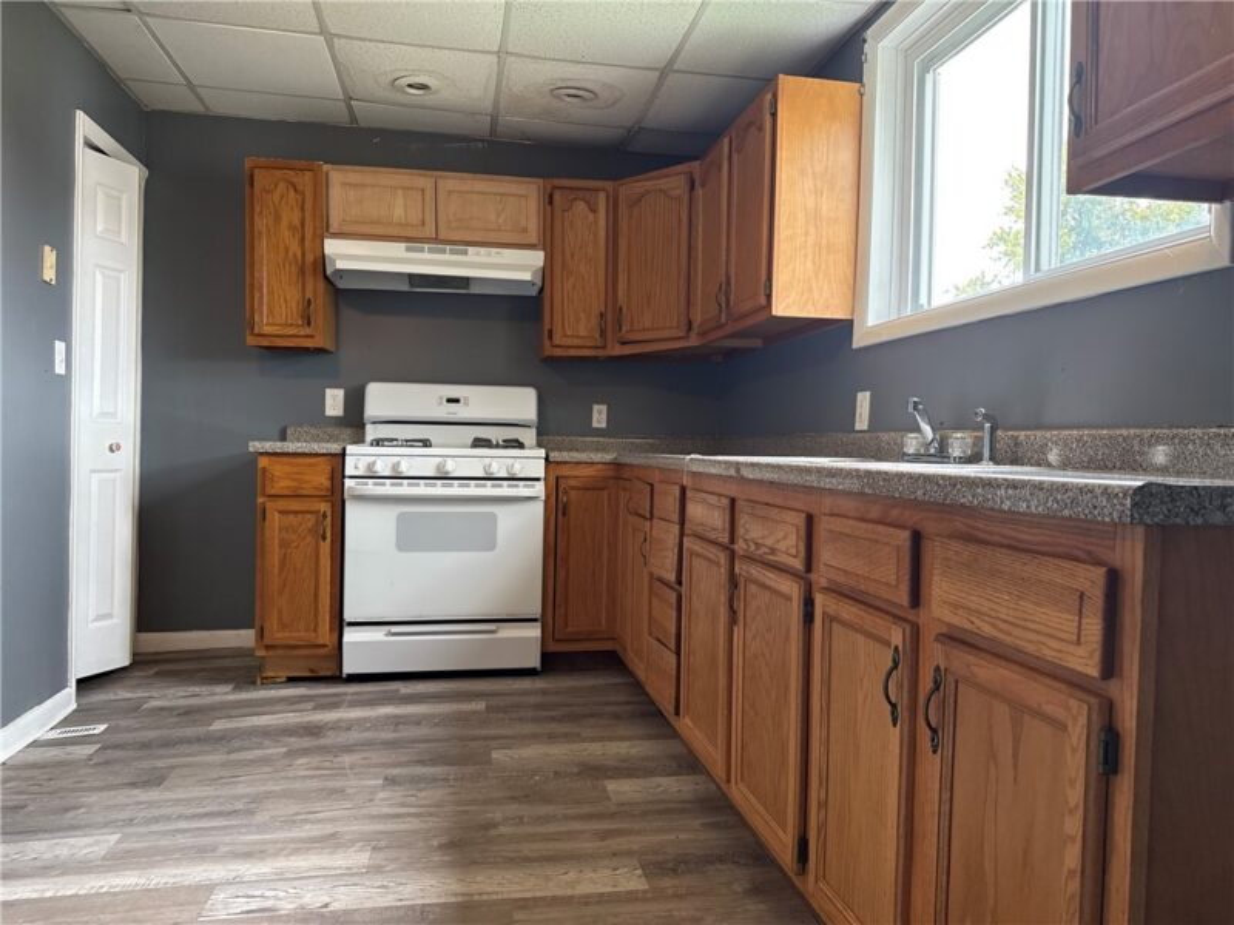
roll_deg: -1.7
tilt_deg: -1.3
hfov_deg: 71.6
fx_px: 856
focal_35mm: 24
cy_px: 462
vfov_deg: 56.8
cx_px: 617
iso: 250
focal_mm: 6.76
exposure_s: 1/60
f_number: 1.78
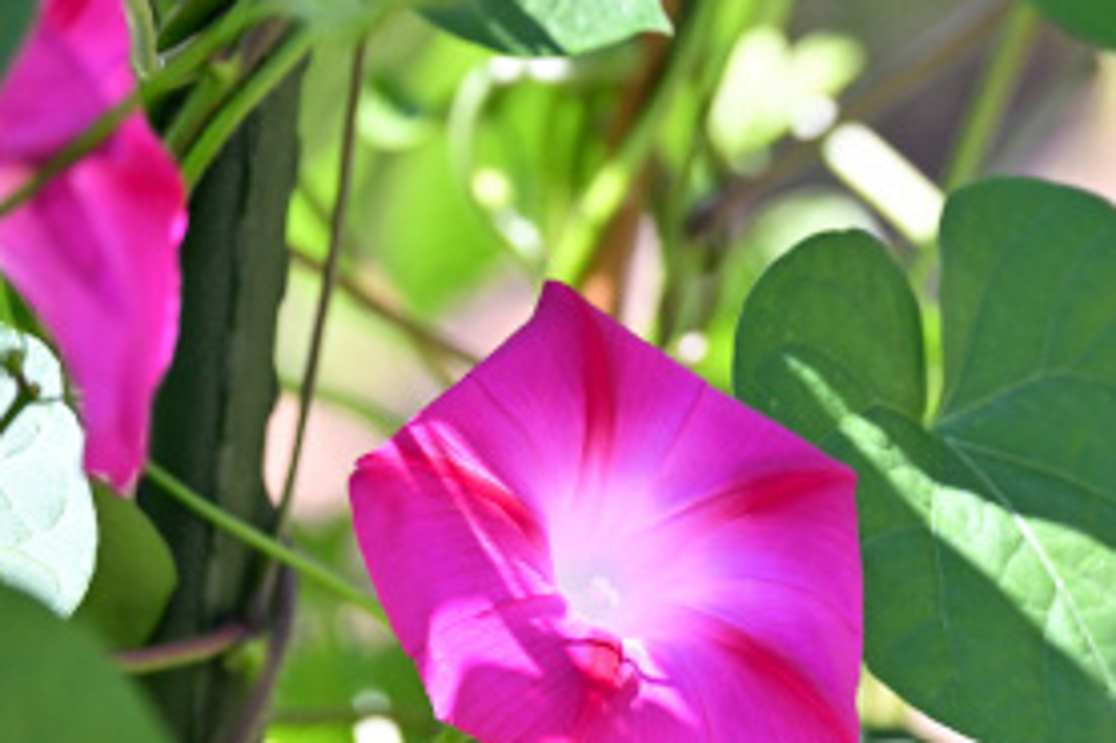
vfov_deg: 2.8
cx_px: 851
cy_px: 406
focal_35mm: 486
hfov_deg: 4.2
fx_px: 15056
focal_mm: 200
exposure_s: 1/320
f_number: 6.3
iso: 1100
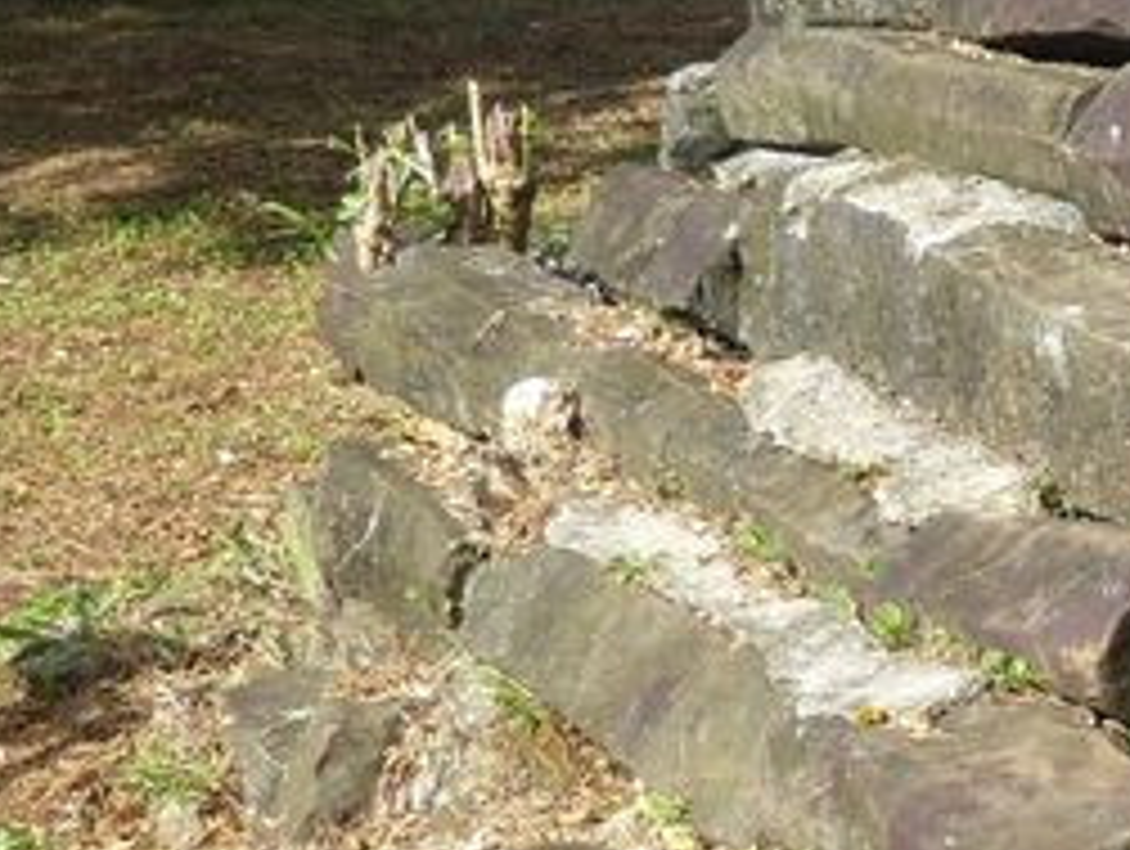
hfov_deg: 17.3
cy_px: 544
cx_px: 1558
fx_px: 3433
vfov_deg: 14.1
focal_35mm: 105
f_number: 3.6
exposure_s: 1/250
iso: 80
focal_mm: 5.8
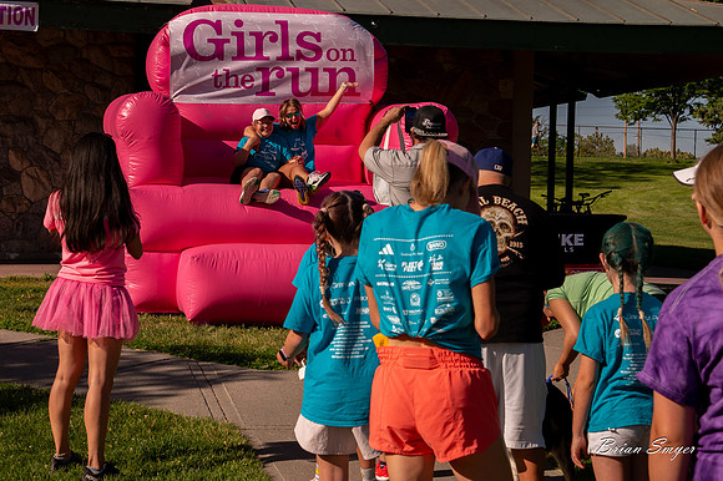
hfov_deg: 27.1
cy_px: 192
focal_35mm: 75
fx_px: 1497
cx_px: 313
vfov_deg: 18.2
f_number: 9
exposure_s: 1/500
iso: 200
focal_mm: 62
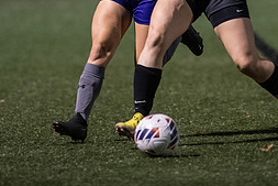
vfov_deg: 2.0
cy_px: -24
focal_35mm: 688
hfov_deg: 3.0
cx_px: 146
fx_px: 5316
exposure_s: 1/1000
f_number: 2.8
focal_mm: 300
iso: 8000
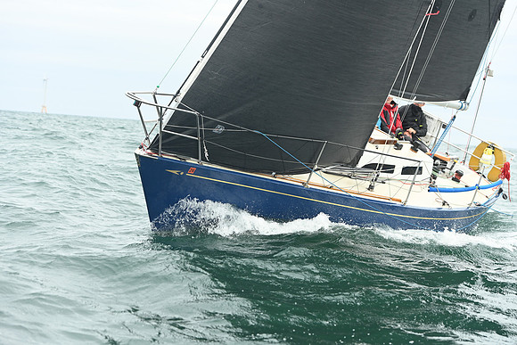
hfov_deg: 22.1
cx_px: 258
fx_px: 1321
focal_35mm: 92
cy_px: 172
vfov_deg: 14.9
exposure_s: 1/800
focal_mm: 92
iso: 400
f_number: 5
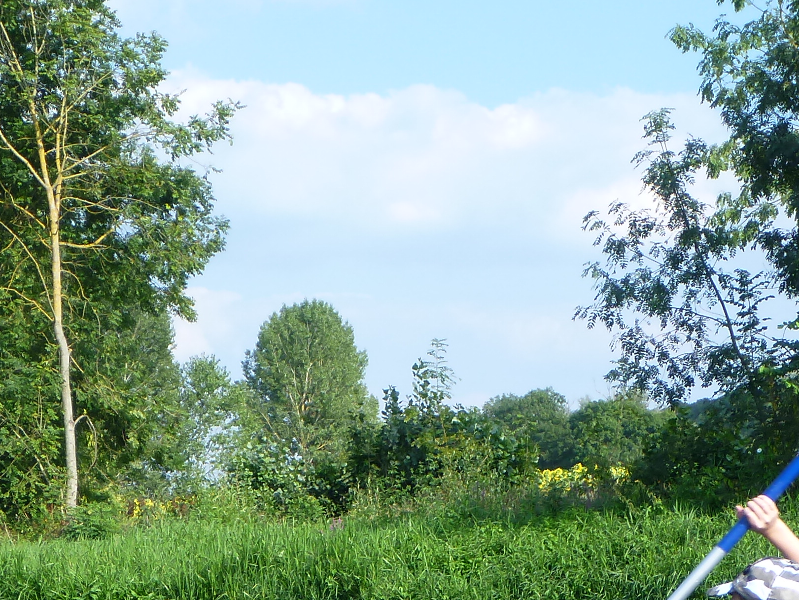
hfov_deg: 17.0
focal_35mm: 116
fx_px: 2678
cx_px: 386
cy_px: 536
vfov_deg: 12.7
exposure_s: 1/250
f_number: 4.5
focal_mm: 8.4
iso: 100
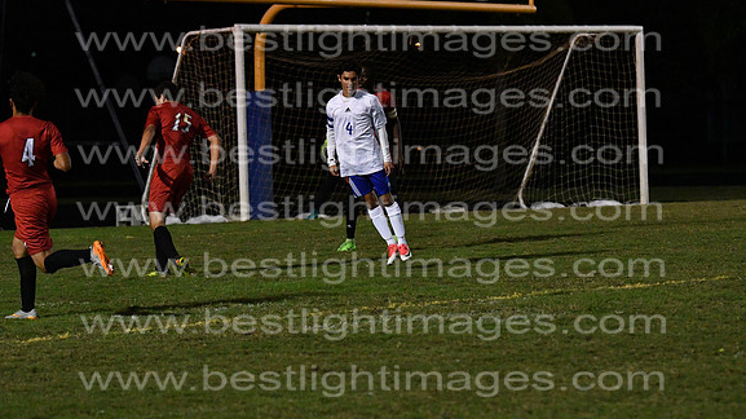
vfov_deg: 6.8
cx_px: 372
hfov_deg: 12.2
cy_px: 183
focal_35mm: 177
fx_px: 3500
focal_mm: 112
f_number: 4
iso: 6400
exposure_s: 1/1250
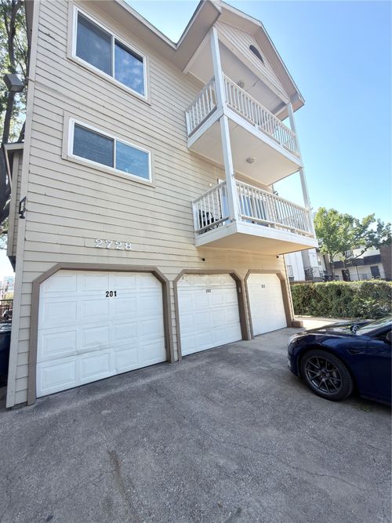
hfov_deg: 85.7
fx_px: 211
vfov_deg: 102.1
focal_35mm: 14
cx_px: 196
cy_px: 262
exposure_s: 1/154
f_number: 2.2
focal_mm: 2.22
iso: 25
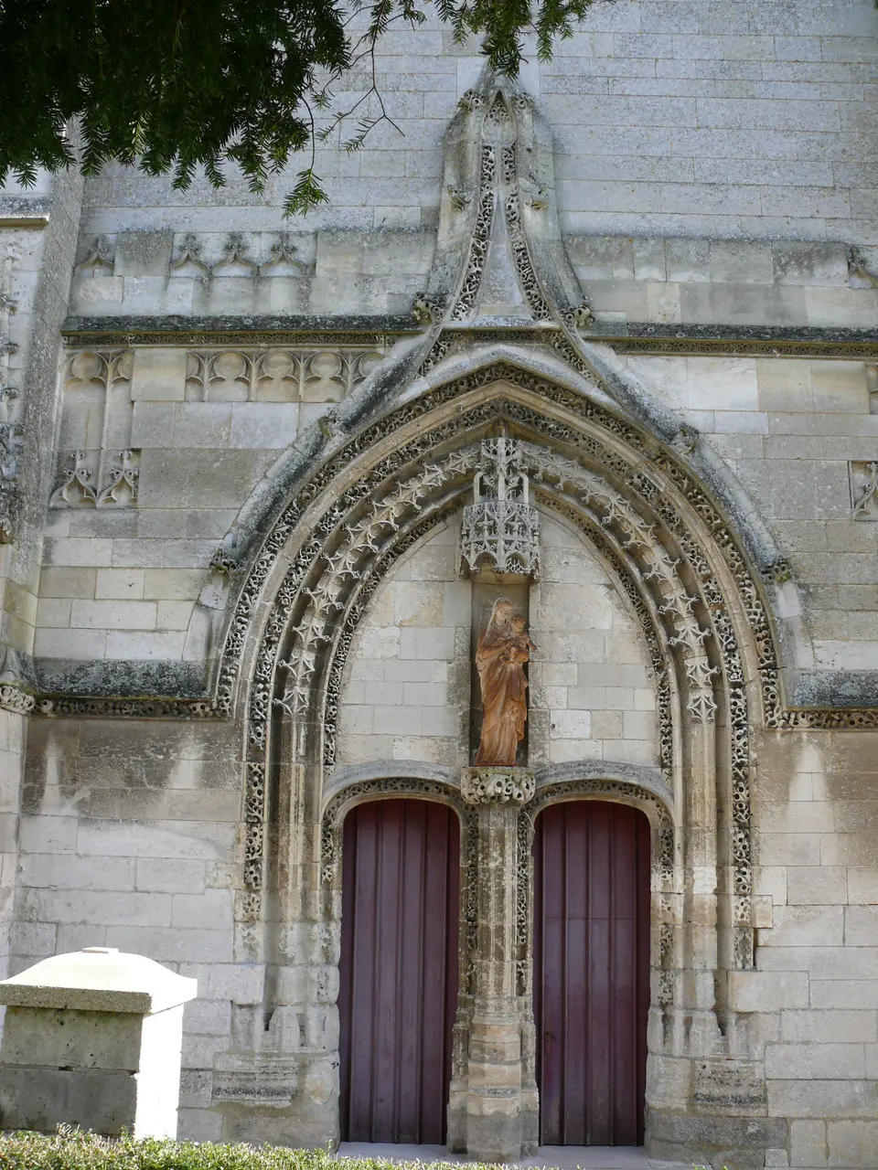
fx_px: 1184
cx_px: 439
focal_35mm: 35
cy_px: 585
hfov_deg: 40.7
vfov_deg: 52.6
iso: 100
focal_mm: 7.4
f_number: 4
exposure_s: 1/250
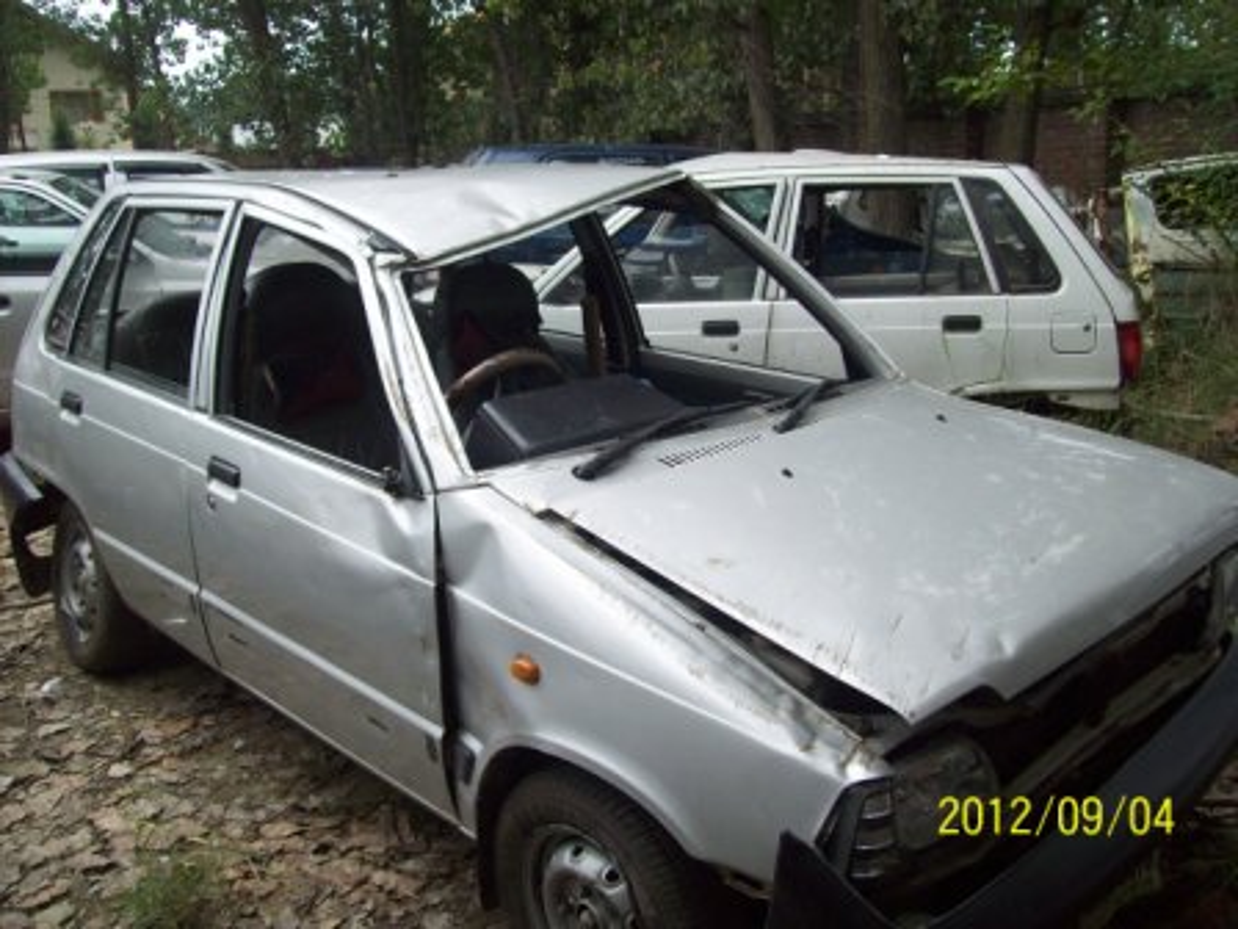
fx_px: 1287
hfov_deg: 51.4
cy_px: 464
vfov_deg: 39.7
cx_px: 619
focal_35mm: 36
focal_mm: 6
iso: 80
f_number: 4.8
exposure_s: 1/561
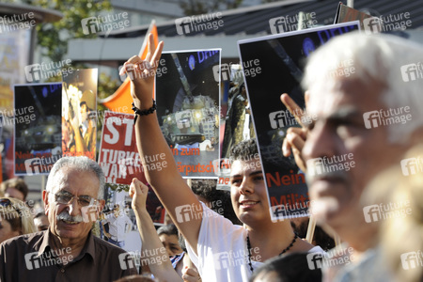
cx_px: 212
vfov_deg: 10.5
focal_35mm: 130
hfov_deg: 15.8
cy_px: 141
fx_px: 1527
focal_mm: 130
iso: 200
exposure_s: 1/250
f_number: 6.3
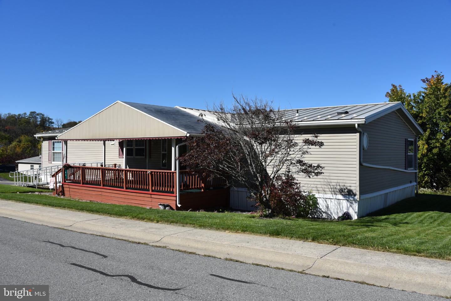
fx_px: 388
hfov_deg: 60.3
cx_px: 226
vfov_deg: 42.4
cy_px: 150
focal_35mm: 31
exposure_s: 1/400
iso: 200
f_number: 10
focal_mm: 31
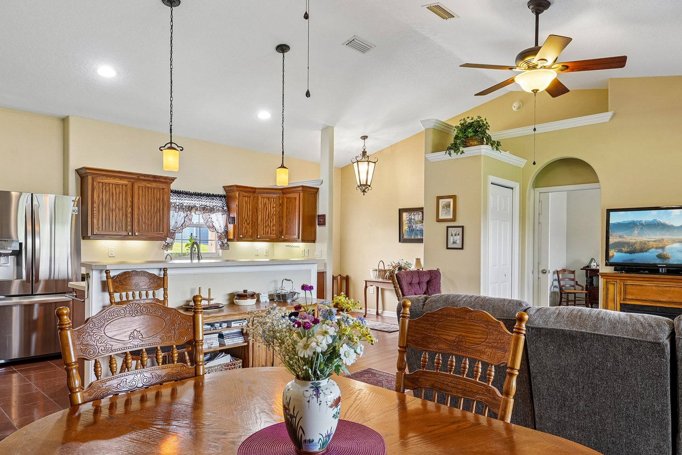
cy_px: 250
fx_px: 436
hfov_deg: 76.0
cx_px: 365
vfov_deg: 55.0
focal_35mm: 23
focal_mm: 17
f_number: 9
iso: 400
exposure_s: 1/8
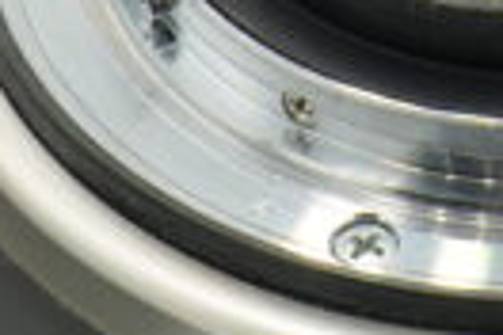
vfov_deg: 2.9
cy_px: -217
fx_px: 6664
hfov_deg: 4.3
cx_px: 522
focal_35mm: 477
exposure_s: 1/125
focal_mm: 70
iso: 400
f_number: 11
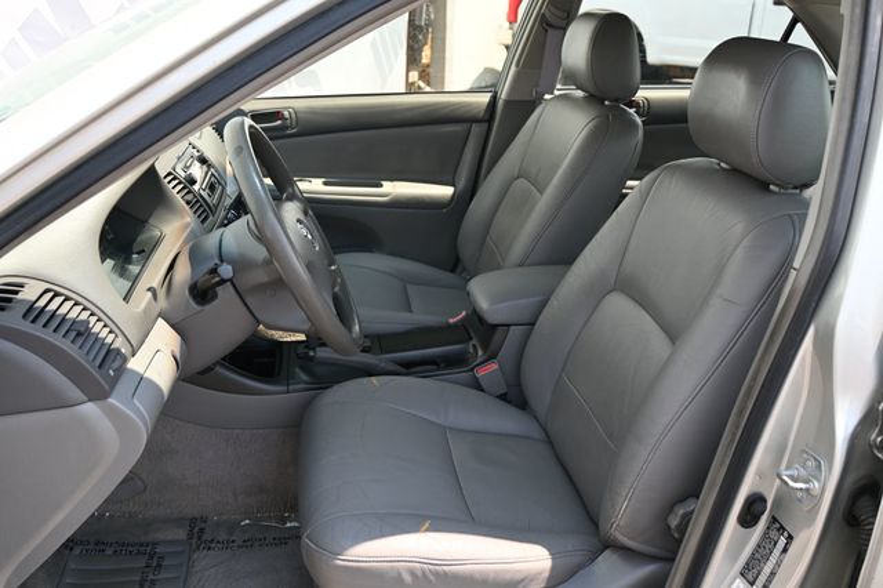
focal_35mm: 32
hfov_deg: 59.5
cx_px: 442
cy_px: 294
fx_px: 772
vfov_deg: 41.7
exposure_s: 1/250
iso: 220
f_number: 4
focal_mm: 21
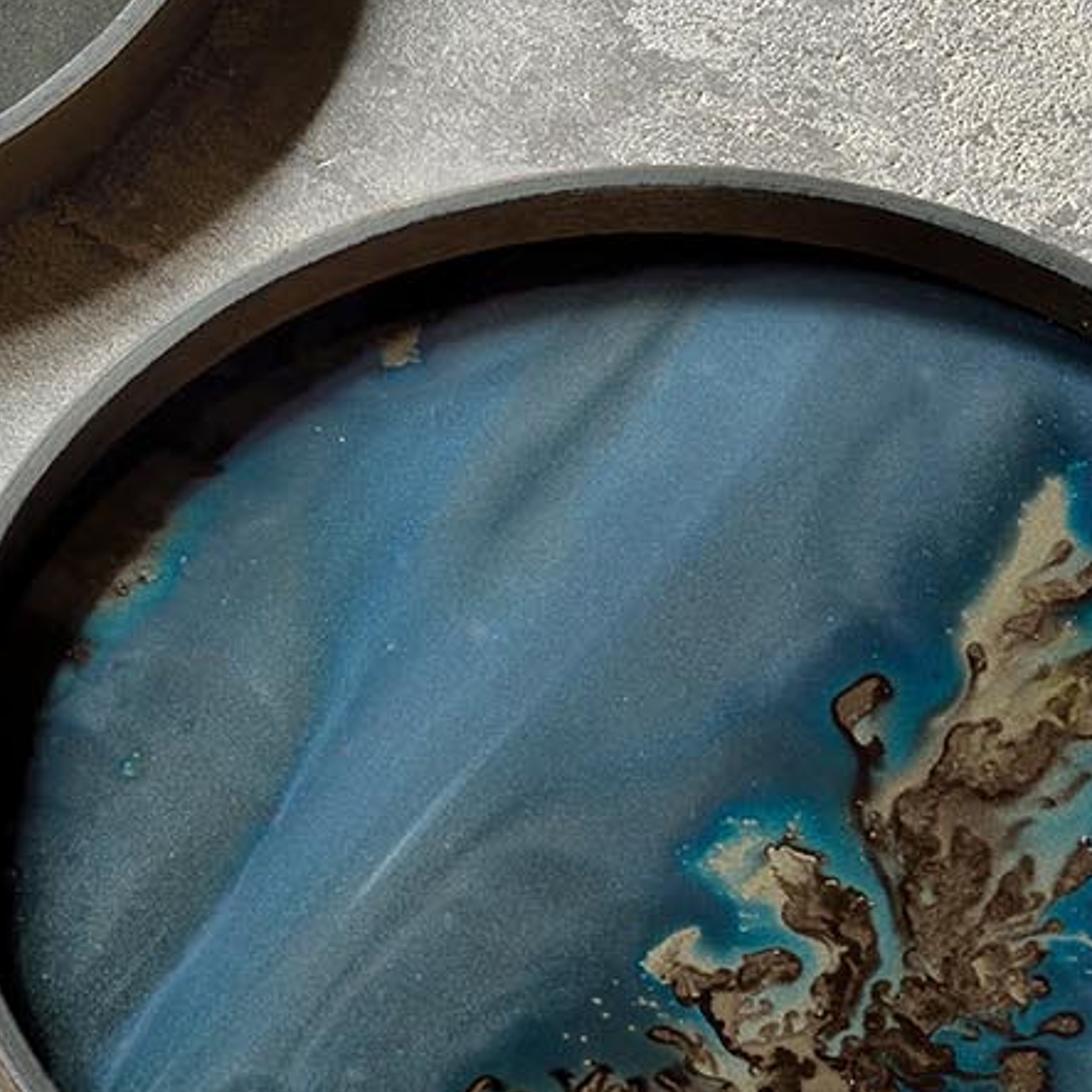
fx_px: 11171
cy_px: 324
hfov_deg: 5.6
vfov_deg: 5.6
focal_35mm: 313
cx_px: -7
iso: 100
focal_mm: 85
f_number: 16
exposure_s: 4
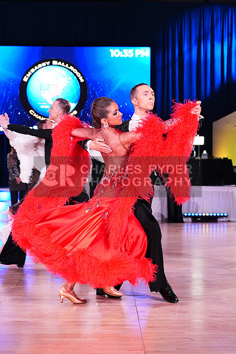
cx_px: 118
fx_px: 737
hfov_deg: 18.2
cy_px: 177
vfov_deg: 27.0
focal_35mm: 75
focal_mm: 75
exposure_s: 1/200
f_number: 5.6
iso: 4000
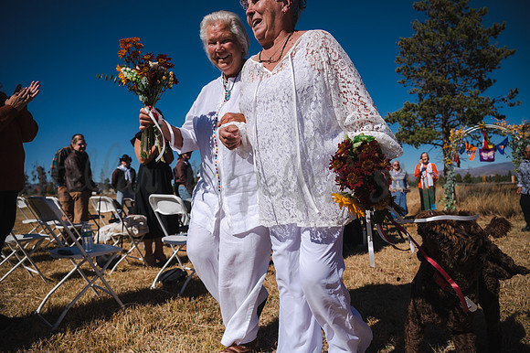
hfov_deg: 73.8
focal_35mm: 24
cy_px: 176
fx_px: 353
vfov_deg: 53.1
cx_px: 265
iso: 160
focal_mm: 24
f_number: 4
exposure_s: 1/5000
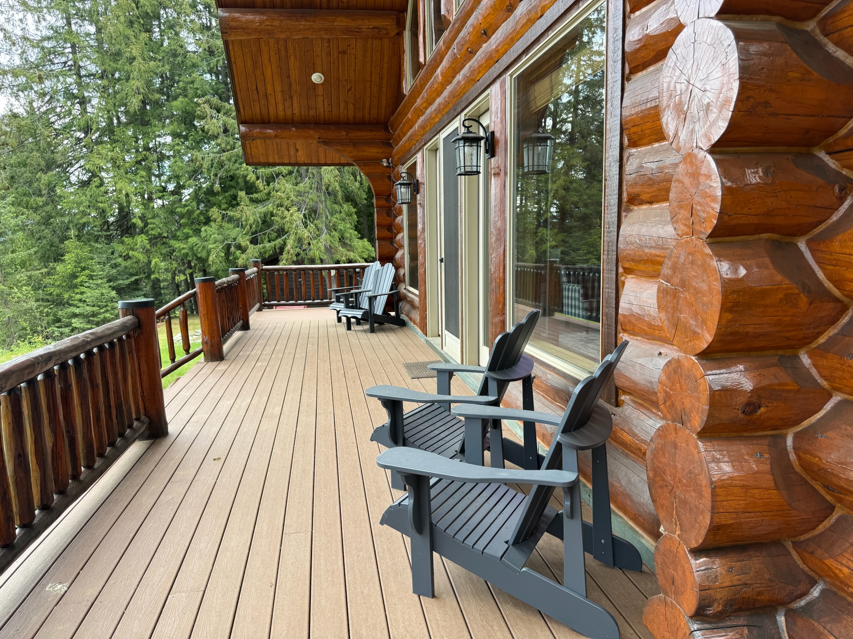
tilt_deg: -7.6
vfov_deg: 56.8
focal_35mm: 24
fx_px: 591
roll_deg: +0.8
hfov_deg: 71.6
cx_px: 426
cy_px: 320
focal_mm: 6.76
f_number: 1.78
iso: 80
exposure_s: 1/121
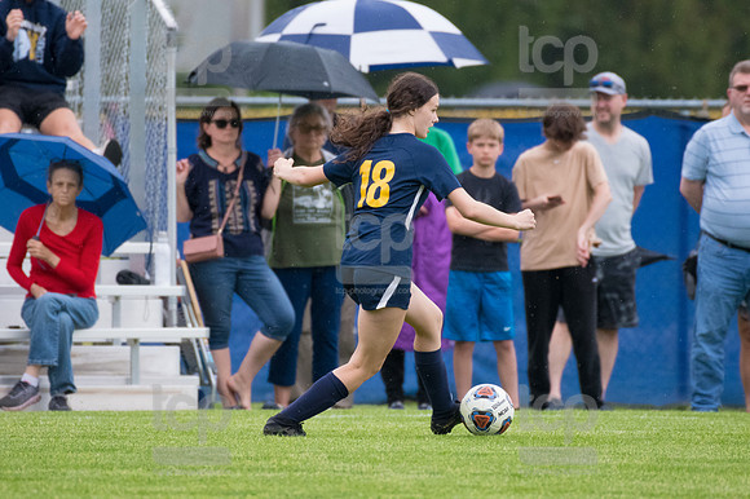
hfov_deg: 2.9
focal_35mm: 720
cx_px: 375
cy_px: 250
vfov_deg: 1.9
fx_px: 14991
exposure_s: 1/1600
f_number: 5.6
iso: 2500
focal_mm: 480
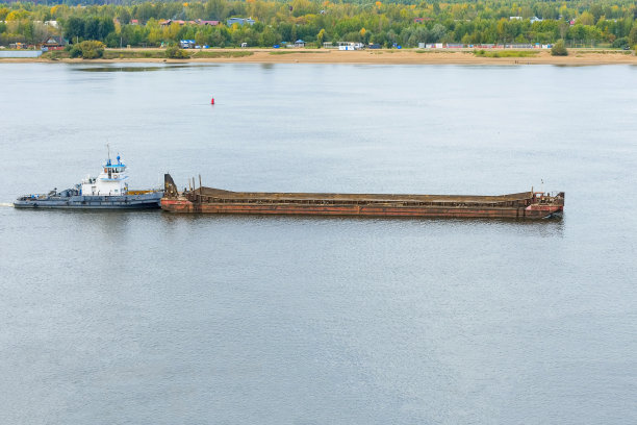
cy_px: 212
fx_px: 1460
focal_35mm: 82
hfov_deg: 24.6
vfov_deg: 16.6
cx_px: 318
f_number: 9
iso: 320
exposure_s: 1/200
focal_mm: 55
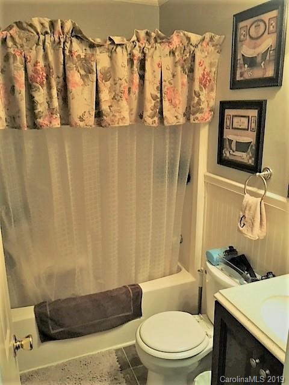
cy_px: 192
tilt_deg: -15.5
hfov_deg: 48.2
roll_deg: -0.6
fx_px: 323
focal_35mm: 29
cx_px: 144
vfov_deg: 61.7
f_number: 2.2
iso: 200
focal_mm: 4.15
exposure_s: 1/24
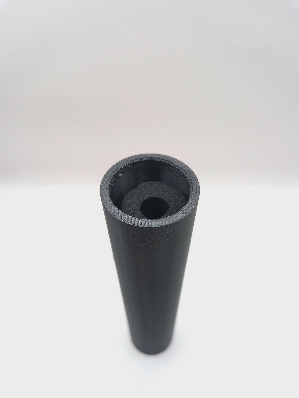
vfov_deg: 73.9
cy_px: 199
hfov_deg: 58.9
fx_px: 265
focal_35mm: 23
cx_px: 150
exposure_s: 1/182
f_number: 1.8
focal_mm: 5.4
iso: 200
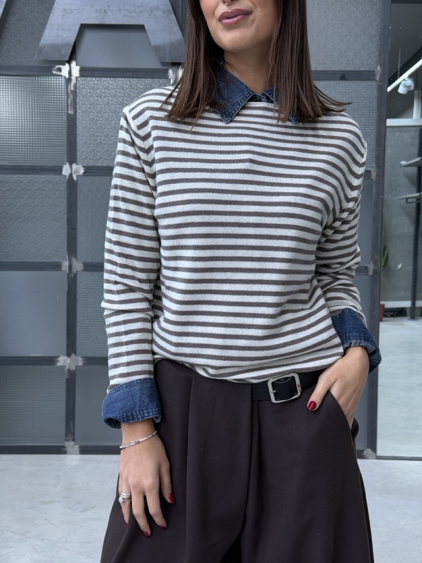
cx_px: 211
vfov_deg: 39.7
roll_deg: -0.8
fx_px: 780
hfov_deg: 30.3
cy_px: 282
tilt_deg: -3.4
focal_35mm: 48
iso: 200
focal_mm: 6.76
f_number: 1.78
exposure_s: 1/60
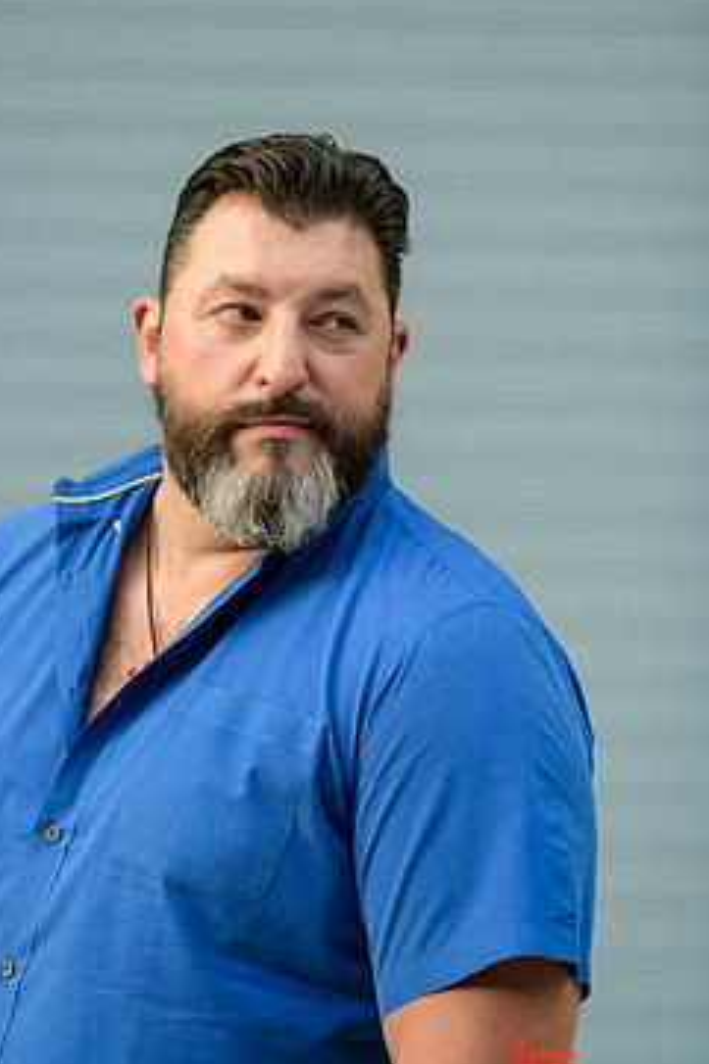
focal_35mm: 168
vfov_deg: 12.2
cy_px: 526
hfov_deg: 8.2
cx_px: 279
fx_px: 4967
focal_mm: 135
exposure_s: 1/250
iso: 200
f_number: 2
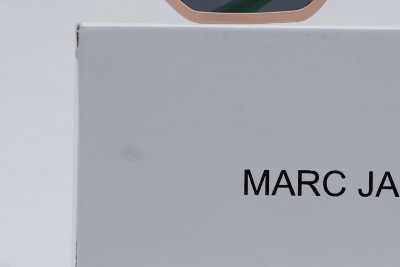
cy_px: 131
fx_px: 1800
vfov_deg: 8.5
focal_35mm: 162
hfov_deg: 12.6
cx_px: 381
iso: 100
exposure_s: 1/160
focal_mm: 50
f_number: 9
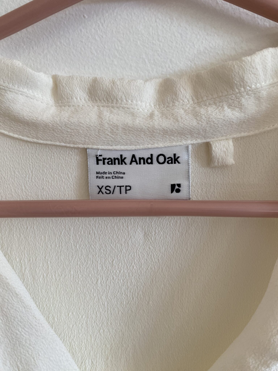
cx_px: 139
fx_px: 268
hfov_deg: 54.9
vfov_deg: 69.4
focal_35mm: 25
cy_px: 186
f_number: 1.8
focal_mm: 4.25
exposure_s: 1/115
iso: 125
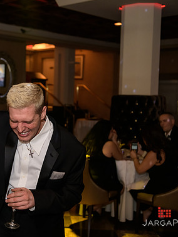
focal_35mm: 56
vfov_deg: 34.4
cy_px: 118
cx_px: 21
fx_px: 384
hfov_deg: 25.4
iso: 1600
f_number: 3.2
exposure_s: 1/125
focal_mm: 38
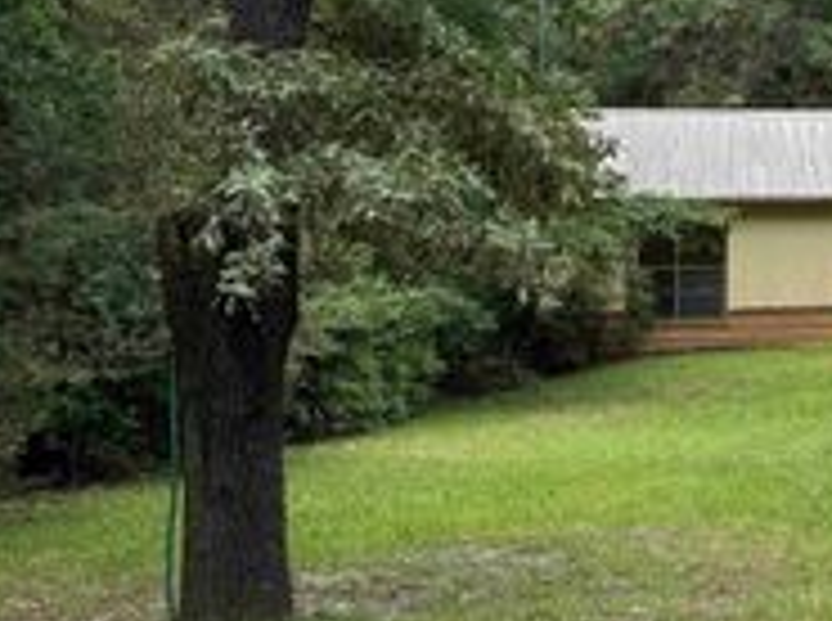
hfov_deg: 26.4
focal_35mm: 65
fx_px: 1559
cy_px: 144
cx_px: 1012
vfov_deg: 22.3
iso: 80
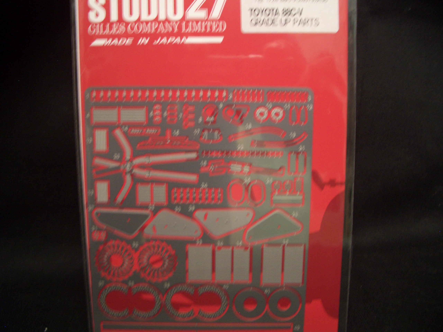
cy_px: 166
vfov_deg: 40.7
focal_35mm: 35
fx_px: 448
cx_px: 222
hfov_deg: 52.6
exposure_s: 1/8
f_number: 2.6
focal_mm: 5.8
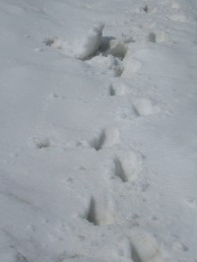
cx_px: 79
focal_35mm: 104
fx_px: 788
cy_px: 46
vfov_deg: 18.7
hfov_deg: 14.2
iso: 50
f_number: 8
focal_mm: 8.9
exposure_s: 1/781
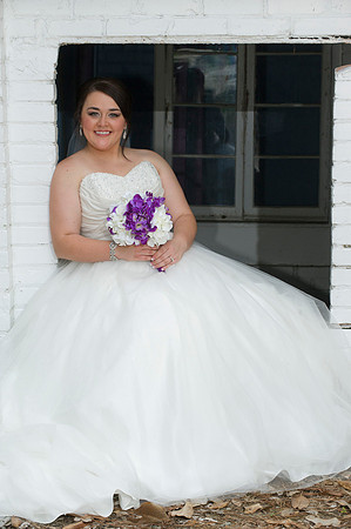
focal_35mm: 125
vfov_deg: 16.4
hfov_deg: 10.9
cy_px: 264
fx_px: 1832
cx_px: 176
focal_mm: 125
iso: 320
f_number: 8
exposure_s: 1/100
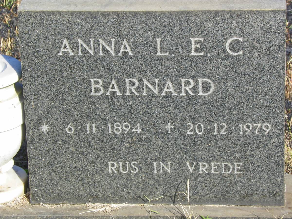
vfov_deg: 8.6
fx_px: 1451
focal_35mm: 172
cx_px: 146
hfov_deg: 11.5
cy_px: 110
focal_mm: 30.7
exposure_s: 1/160
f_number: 4.5
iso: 64
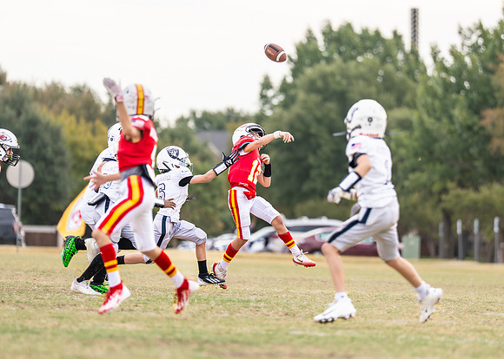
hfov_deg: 6.7
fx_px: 4285
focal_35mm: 299
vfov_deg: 4.8
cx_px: 277
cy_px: 184
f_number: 2.8
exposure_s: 1/1600
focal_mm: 200
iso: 160
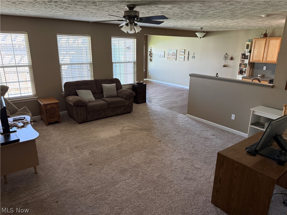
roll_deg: -0.2
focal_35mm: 24
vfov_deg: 56.8
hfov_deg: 71.6
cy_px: 108
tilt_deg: -15.9
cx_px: 144
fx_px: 199
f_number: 1.78
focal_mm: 6.76
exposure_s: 1/60
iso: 250
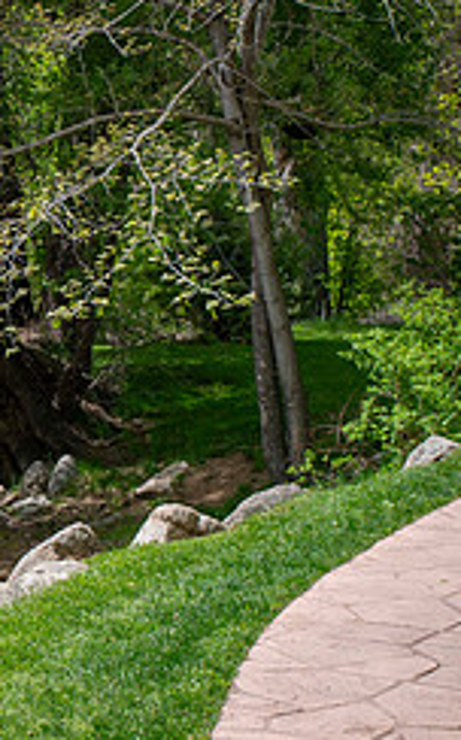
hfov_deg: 12.3
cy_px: 280
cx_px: -273
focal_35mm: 100
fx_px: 2015
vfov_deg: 20.8
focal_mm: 38
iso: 640
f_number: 7.1
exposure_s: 1/640
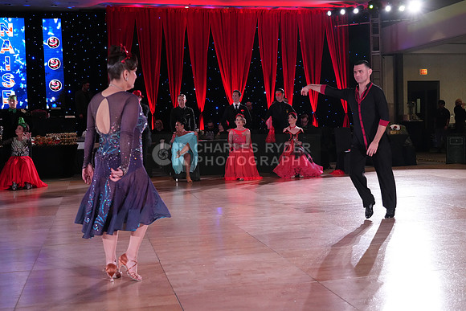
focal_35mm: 44
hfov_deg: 44.5
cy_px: 156
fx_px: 570
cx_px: 233
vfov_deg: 30.5
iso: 4000
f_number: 4.5
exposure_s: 1/400
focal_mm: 44
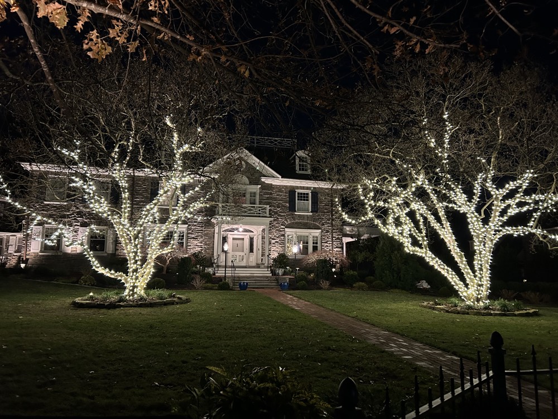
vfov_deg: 53.1
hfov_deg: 67.3
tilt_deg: +10.0
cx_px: 279
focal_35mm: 26
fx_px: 419
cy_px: 210
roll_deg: -0.9
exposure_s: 1/30
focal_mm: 5.7
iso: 500
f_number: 1.5
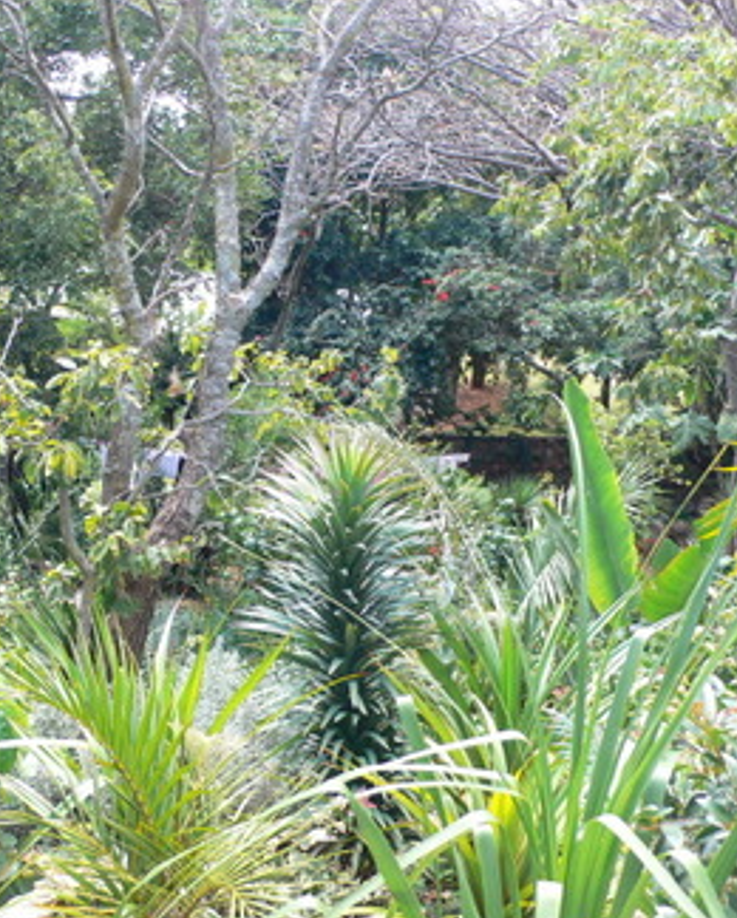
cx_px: 289
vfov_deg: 41.1
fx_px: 1225
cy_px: 459
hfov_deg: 33.4
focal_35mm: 45
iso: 80
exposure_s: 1/50
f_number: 2.8
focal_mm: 6.3
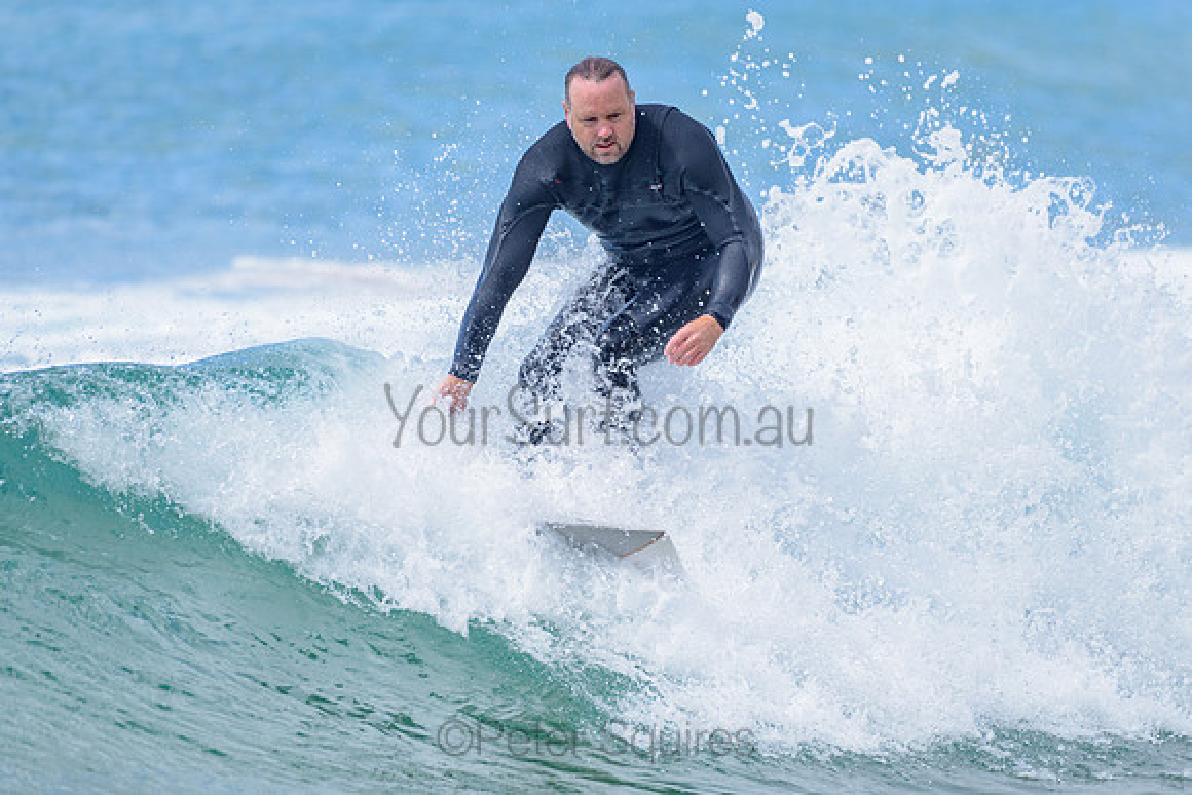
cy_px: 462
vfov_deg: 2.2
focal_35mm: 613
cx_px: 679
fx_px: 20312
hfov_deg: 3.4
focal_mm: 500
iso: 400
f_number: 5.6
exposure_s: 1/2000
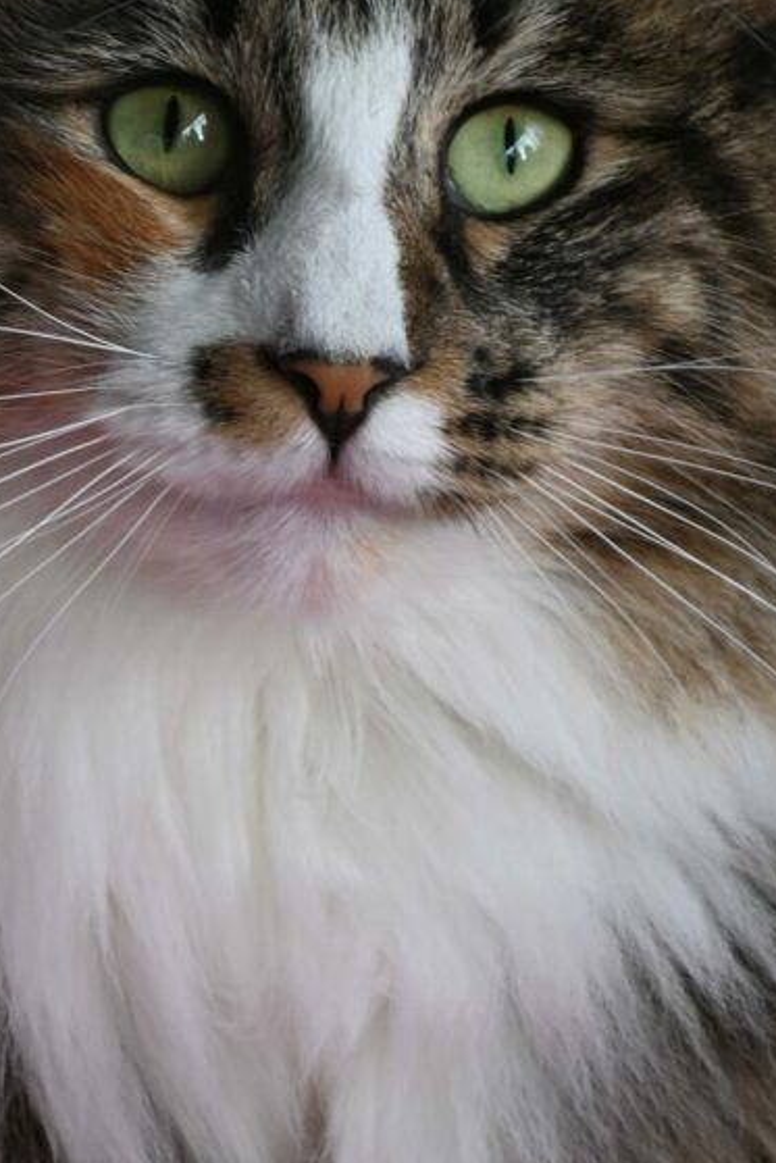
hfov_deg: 3.0
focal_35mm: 451
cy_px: 497
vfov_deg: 4.6
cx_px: 187
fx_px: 14572
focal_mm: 140
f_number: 5.6
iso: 640
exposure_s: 1/250
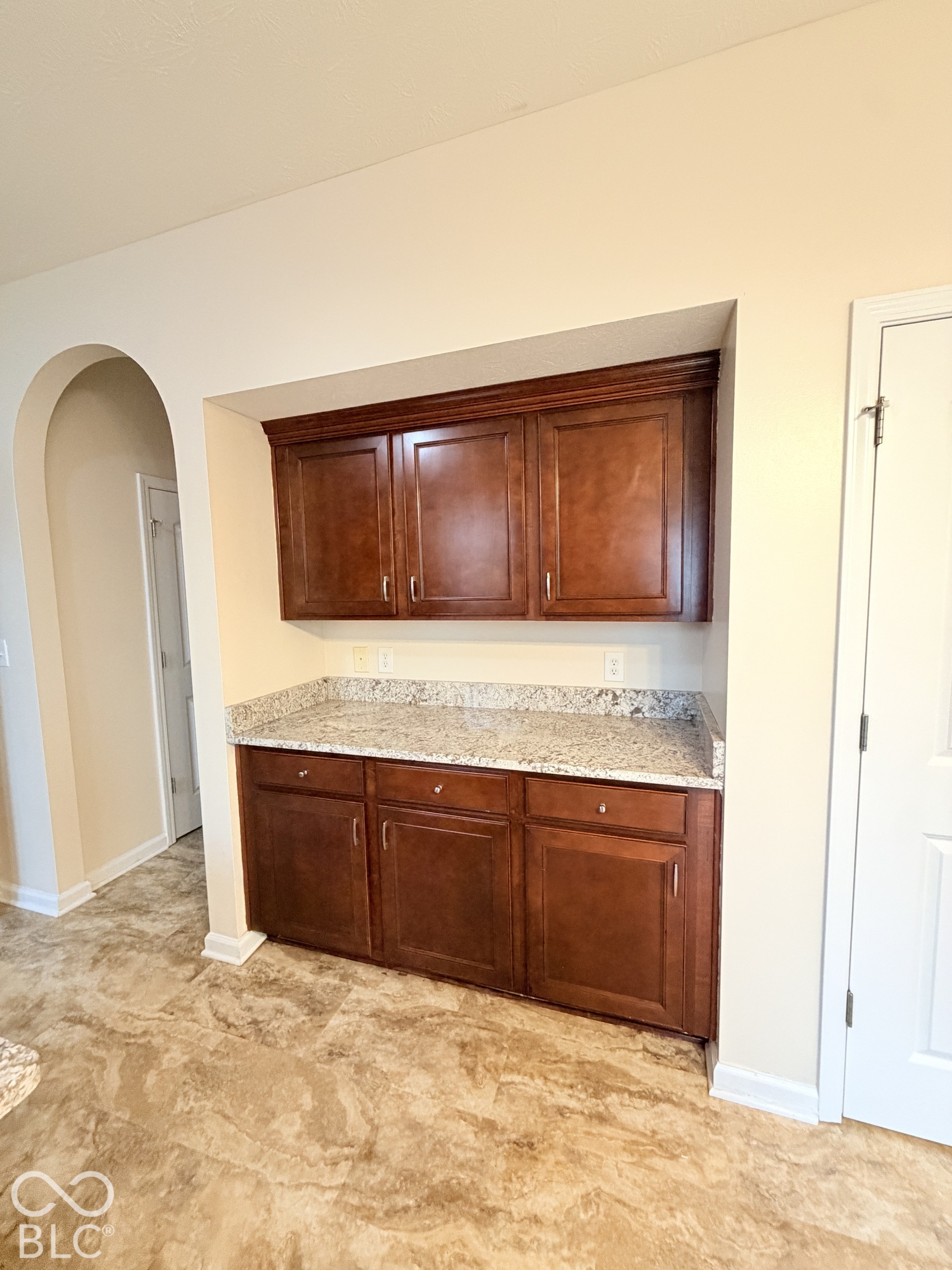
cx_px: 476
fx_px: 513
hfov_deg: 85.7
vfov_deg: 102.1
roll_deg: +1.4
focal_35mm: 14
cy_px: 635
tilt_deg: -5.4
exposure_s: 1/60
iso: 400
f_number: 2.2
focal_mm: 2.22
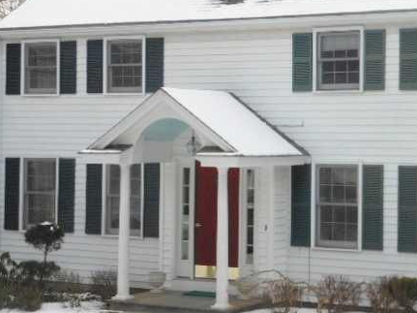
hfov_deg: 20.0
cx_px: 274
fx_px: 1180
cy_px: 96
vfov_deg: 15.0
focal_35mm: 98
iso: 80
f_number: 4.3
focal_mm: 11.7
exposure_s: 1/250
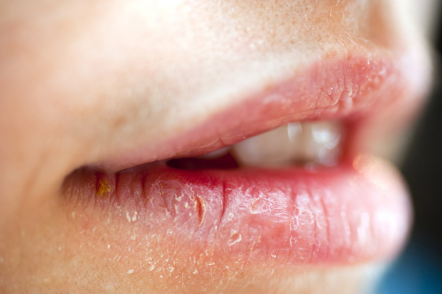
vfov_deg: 15.2
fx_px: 1104
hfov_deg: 22.6
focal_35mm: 90
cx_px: 221
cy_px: 147
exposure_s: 1/60
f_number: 5
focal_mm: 90
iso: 320
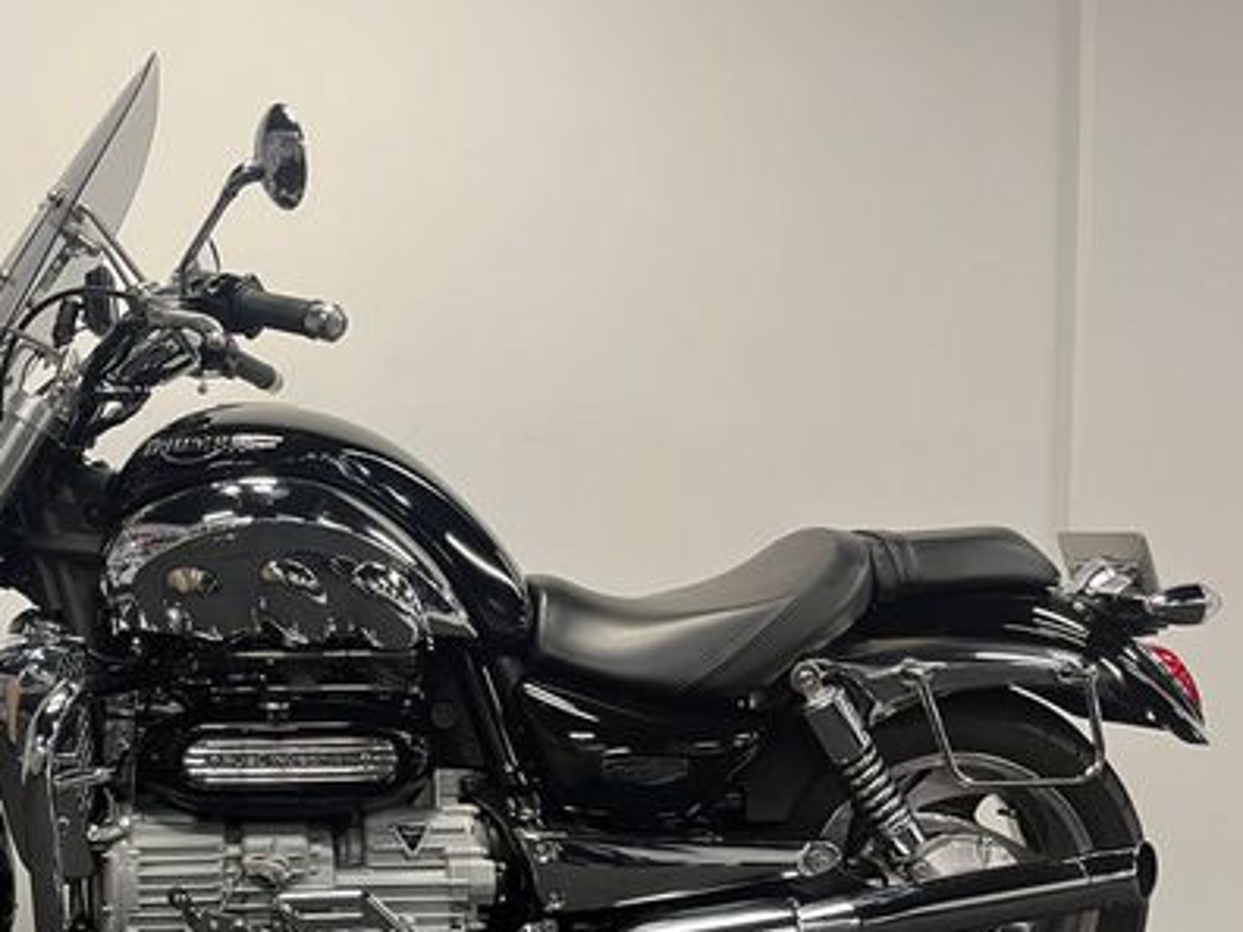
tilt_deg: -1.7
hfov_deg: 43.5
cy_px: 700
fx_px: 1508
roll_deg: +0.9
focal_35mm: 42
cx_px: 323
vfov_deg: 33.7
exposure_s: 1/50
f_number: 1.6
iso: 80
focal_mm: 5.1
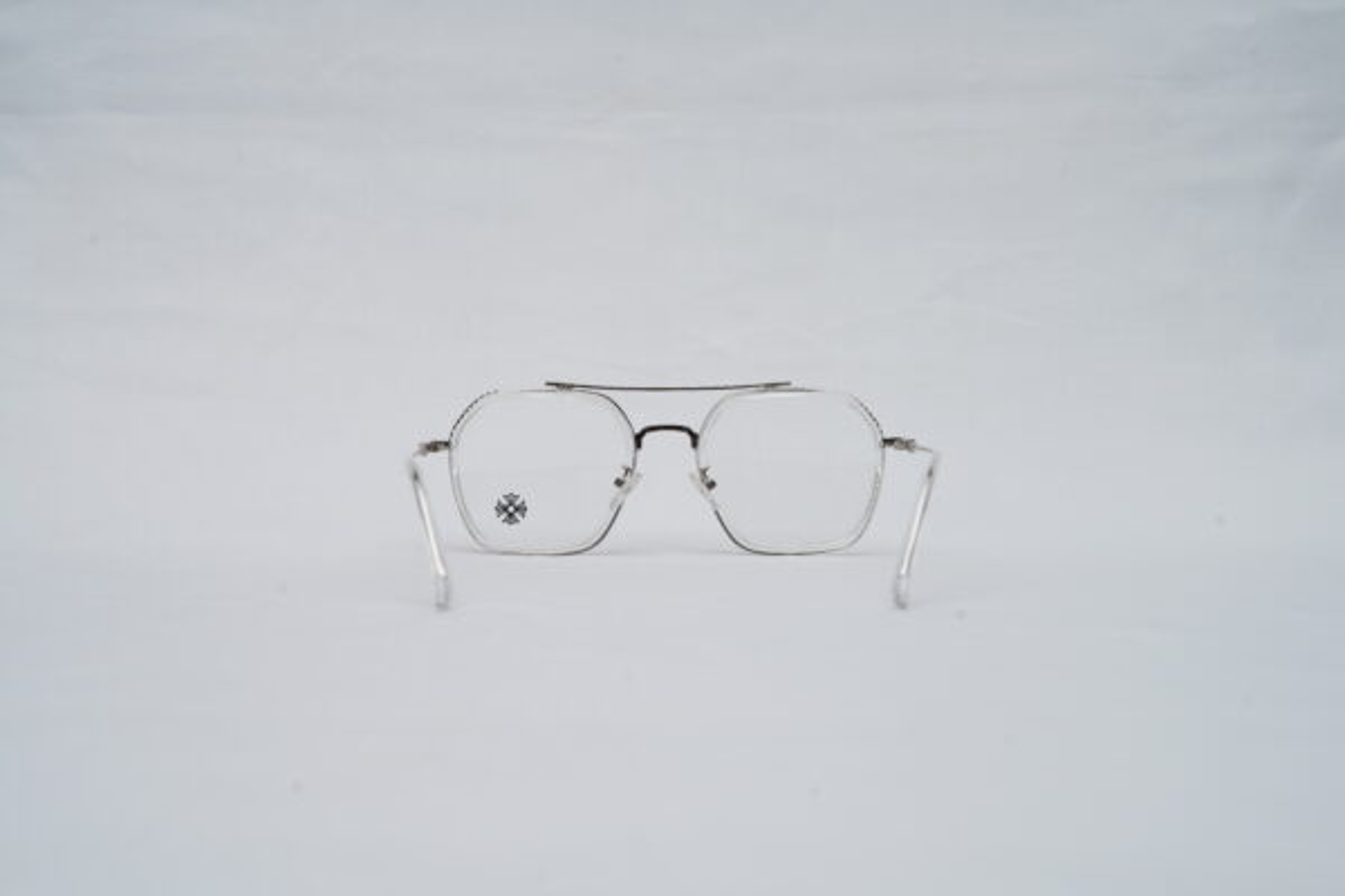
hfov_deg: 39.6
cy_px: 448
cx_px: 672
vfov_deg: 27.0
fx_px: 1868
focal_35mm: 50
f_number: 9
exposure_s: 1/160
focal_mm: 50
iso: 100
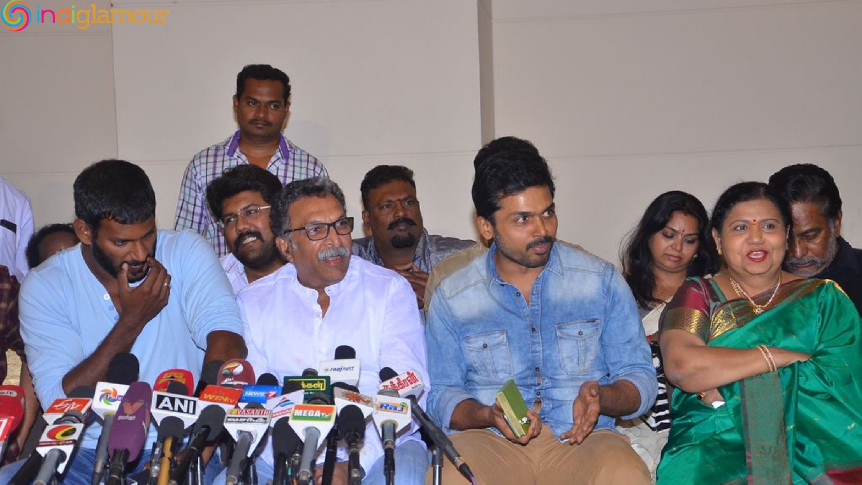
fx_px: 1874
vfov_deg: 14.7
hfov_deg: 25.9
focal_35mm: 82
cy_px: 285
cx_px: 432
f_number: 6.3
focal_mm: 52
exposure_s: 1/200
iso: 1100
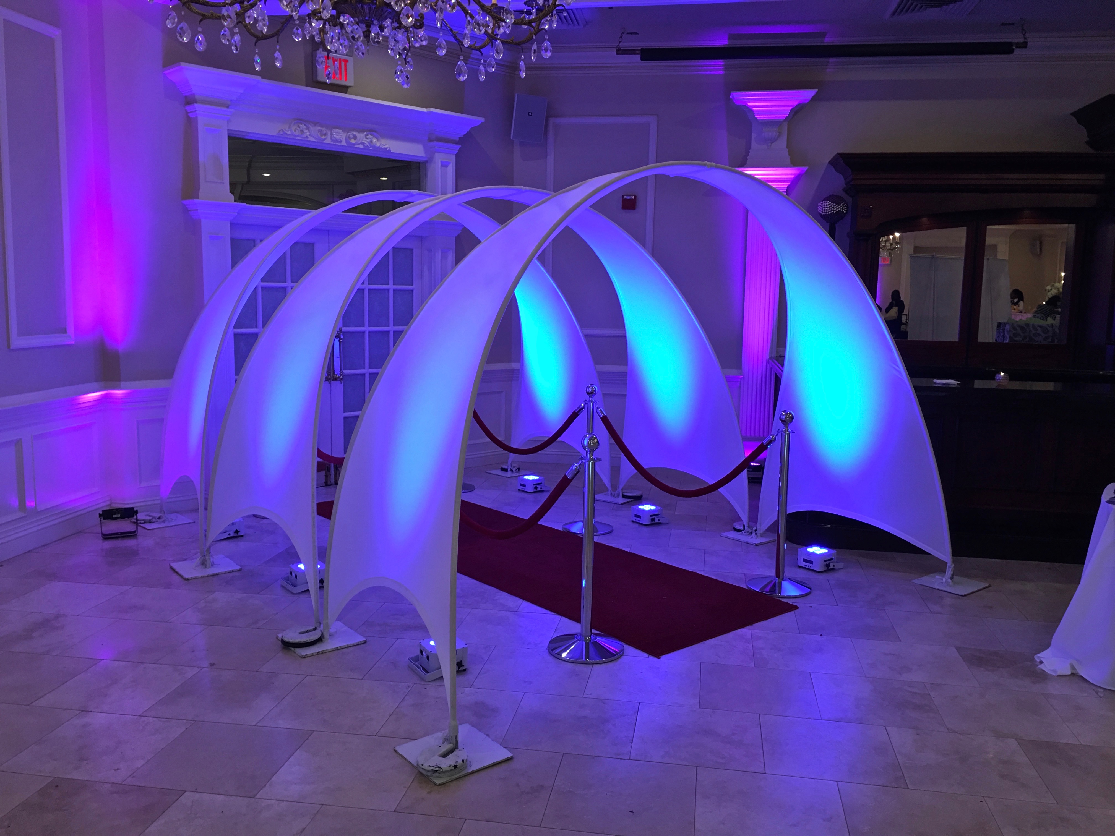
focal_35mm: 29
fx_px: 934
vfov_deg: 48.2
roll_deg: -1.8
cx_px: 558
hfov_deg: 61.7
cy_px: 418
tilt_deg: -6.6
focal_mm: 4.15
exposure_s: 1/15
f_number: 2.2
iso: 40
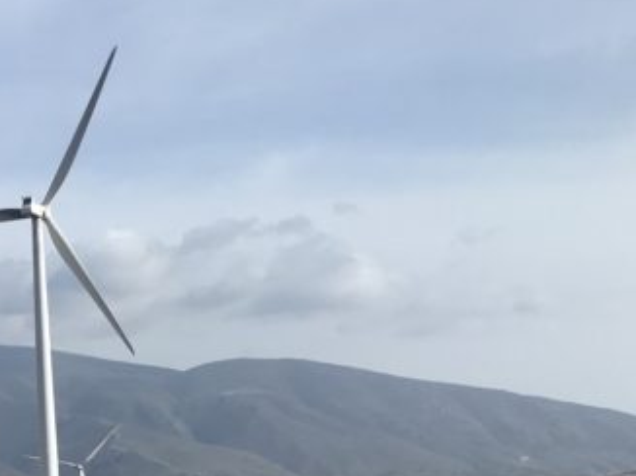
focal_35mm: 88
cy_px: 486
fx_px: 1616
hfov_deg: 20.0
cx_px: -236
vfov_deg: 16.4
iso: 20
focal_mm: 3.99
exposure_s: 1/1570
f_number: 1.8
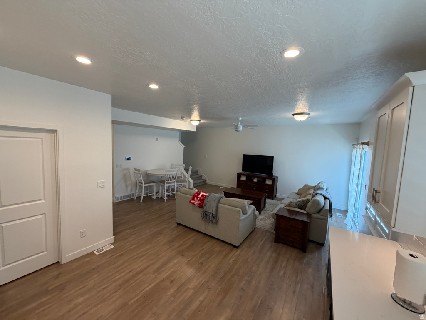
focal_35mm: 14
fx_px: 172
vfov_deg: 85.7
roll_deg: -1.6
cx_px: 213
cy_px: 160
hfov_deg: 102.1
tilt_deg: -4.9
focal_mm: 2.22
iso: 200
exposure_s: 1/120
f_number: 2.2
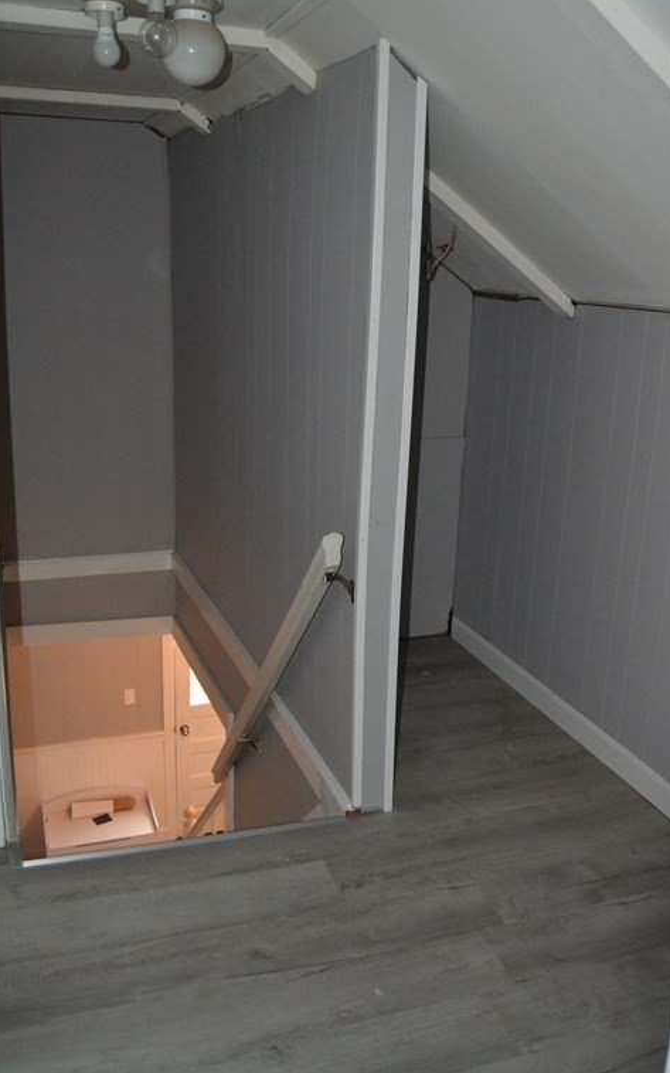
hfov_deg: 40.6
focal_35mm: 31
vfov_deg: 61.2
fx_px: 906
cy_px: 530
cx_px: 357
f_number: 3.5
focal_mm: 20
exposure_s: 1/60
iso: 3200
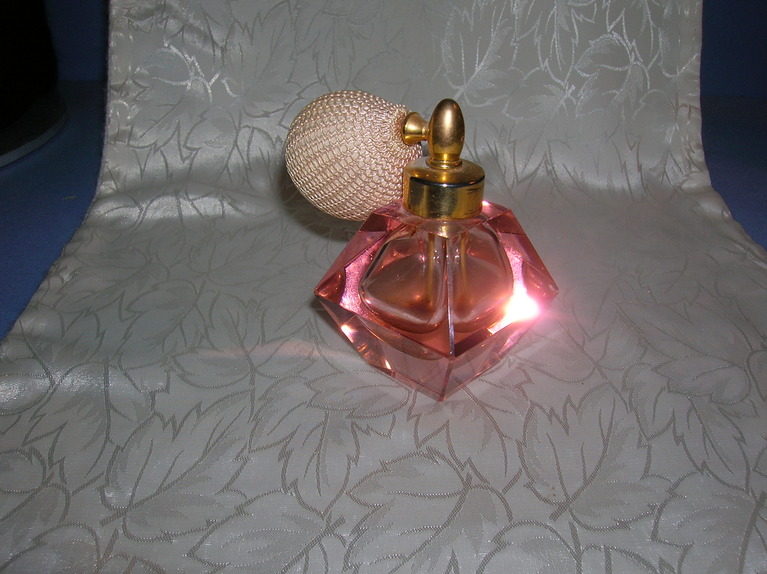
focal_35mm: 34
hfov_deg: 54.0
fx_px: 753
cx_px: 384
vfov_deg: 41.7
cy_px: 287
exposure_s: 1/60.1
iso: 50
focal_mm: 5.7
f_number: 4.9
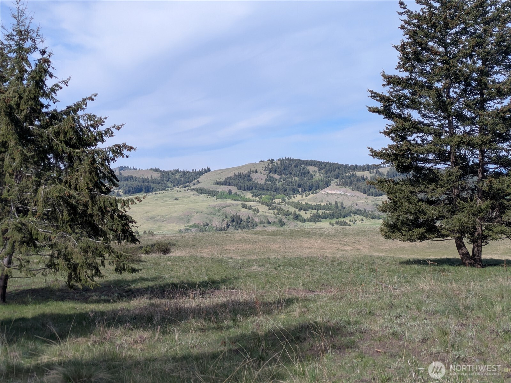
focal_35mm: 51
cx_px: 256
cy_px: 192
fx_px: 753
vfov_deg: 28.6
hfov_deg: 37.5
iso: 46
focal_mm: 5.43
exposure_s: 1/2105
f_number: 1.89
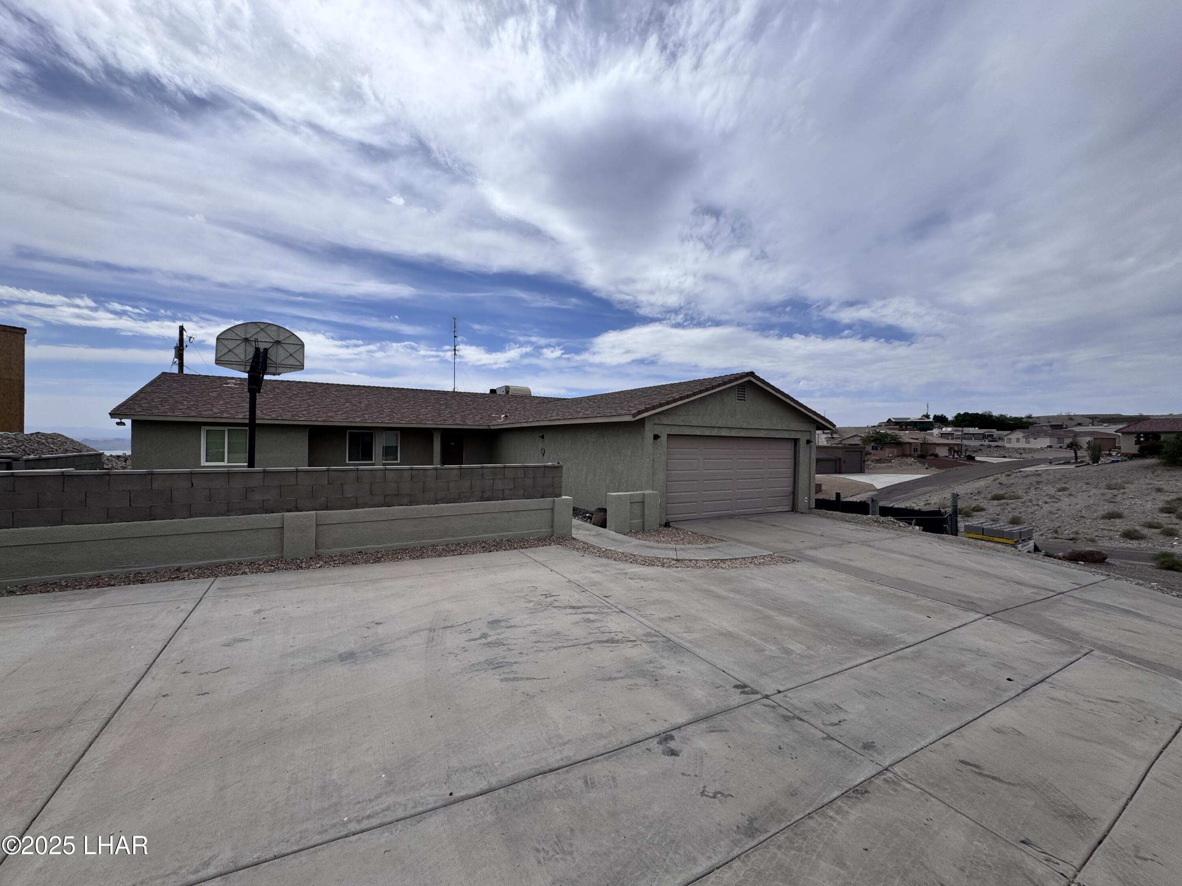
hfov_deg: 102.1
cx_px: 591
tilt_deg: -0.5
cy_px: 443
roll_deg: -0.9
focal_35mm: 14
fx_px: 478
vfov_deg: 85.7
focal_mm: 2.22
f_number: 2.2
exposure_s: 1/3906
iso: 40
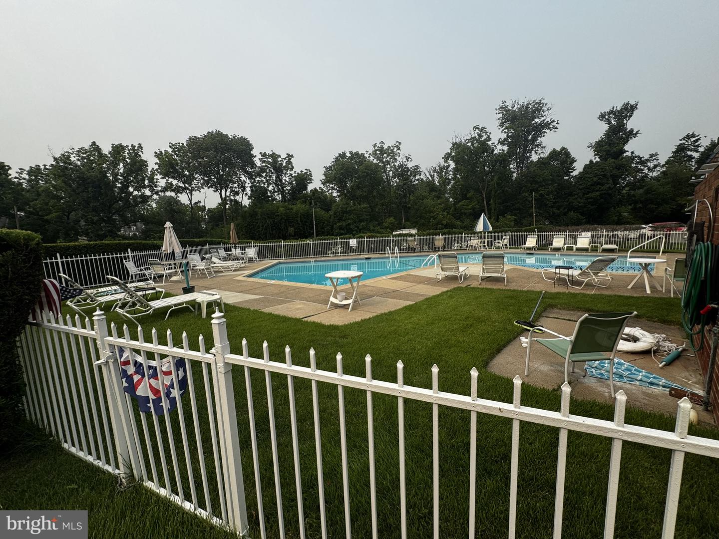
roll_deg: +2.2
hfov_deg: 102.1
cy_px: 270
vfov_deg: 85.7
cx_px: 360
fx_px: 291
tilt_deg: -9.1
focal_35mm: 14
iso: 50
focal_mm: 2.22
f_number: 2.2
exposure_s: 1/1506
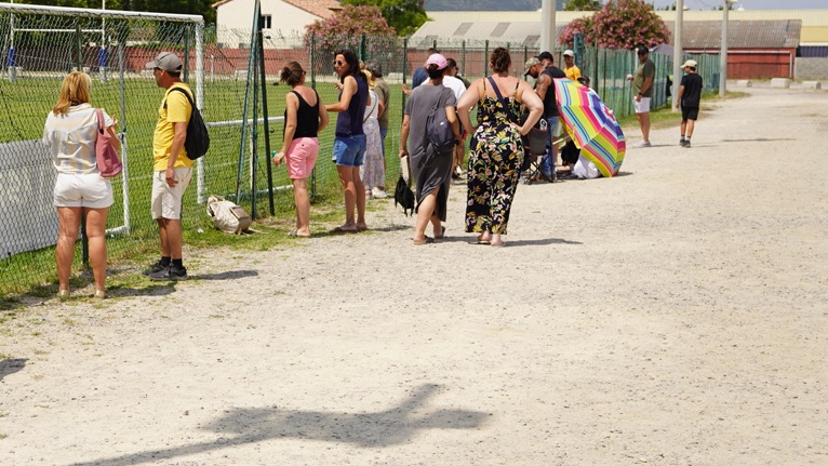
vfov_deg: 14.3
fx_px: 1860
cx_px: 138
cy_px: 182
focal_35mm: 85
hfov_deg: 24.6
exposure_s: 1/1000
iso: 100
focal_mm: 48.4
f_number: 5
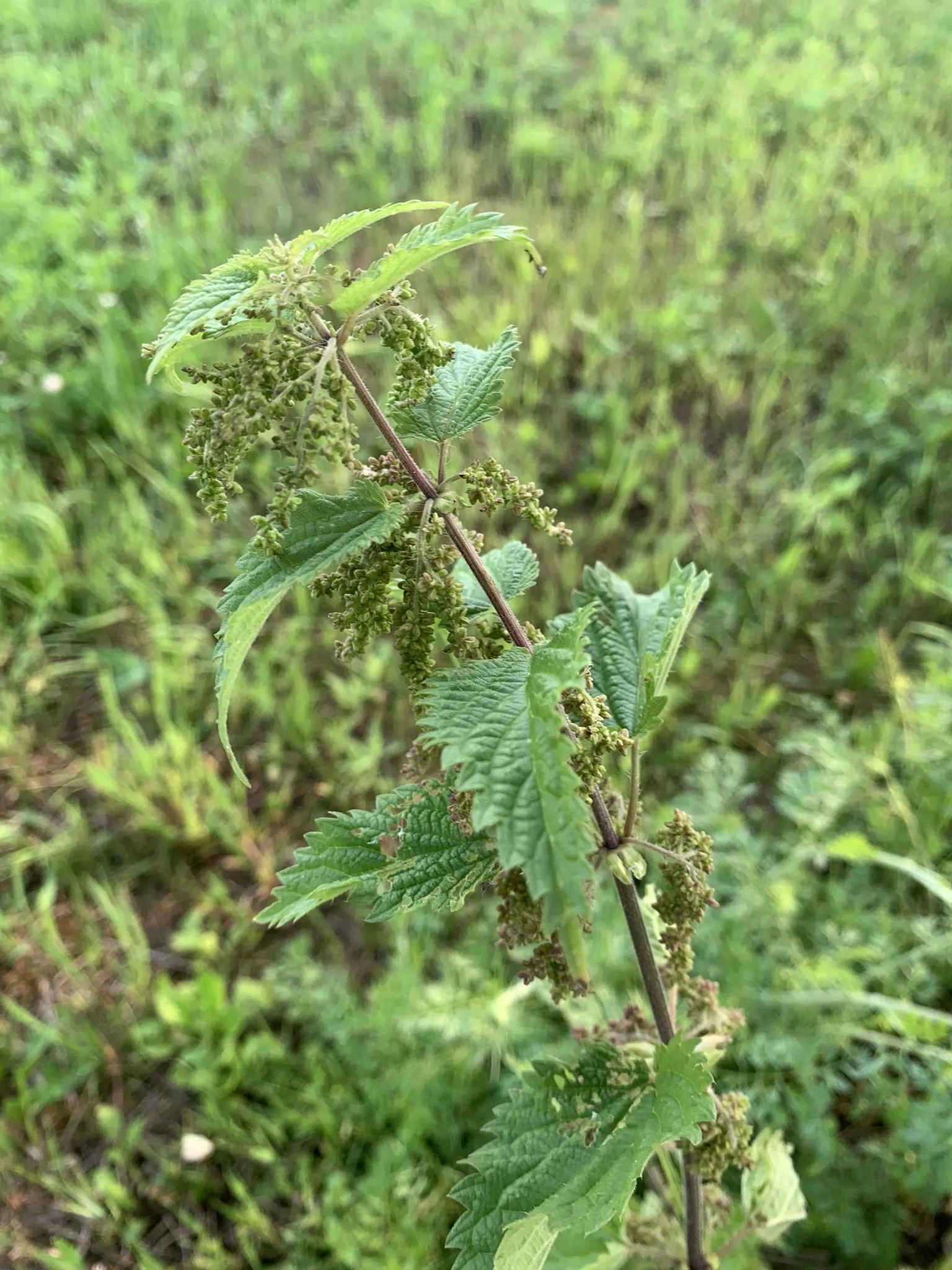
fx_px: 953
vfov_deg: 67.3
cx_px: 476
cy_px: 635
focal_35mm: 26
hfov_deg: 53.1
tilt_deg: -46.5
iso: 25
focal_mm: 4.25
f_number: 1.8
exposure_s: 1/203
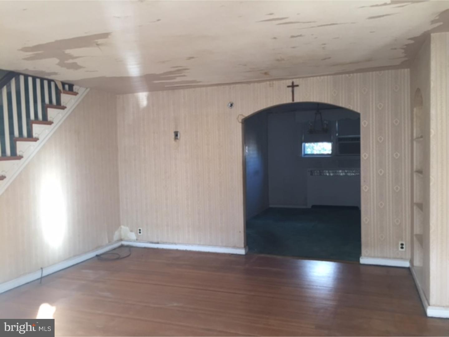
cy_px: 168
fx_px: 376
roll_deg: +0.1
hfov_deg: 61.7
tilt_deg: -2.7
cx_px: 224
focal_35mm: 29
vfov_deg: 48.2
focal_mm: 4.15
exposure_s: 1/30
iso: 64
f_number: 2.2
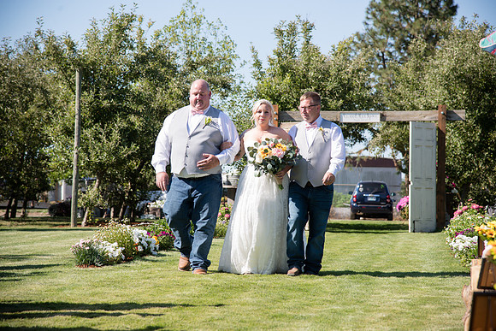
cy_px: 166
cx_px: 248
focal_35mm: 112
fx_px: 1543
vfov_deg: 12.2
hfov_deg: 18.3
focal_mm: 112
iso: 125
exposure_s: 1/320
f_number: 5.6
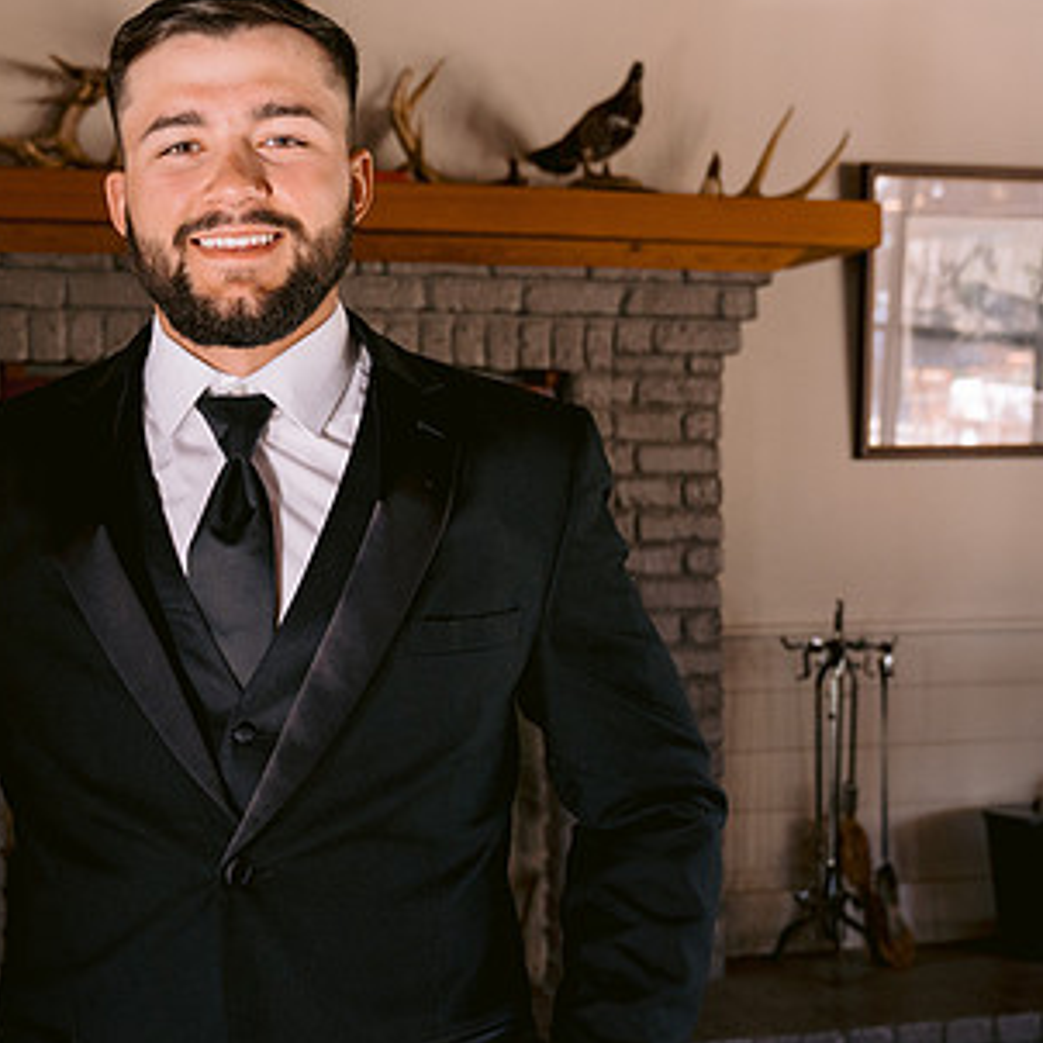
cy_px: 476
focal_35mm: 59
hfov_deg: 28.4
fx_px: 2011
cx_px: 208
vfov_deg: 29.1
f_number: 4
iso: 800
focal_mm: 32
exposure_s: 1/50
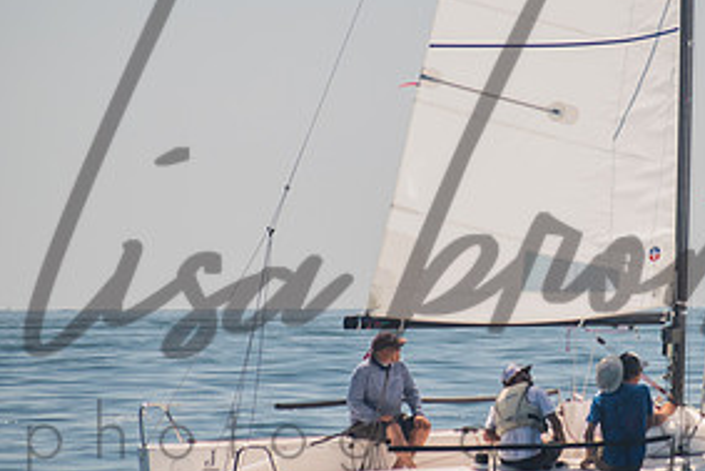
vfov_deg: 3.0
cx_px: 580
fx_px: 8856
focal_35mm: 452
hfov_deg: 4.6
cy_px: 250
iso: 400
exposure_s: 1/1000
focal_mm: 145
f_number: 4.8
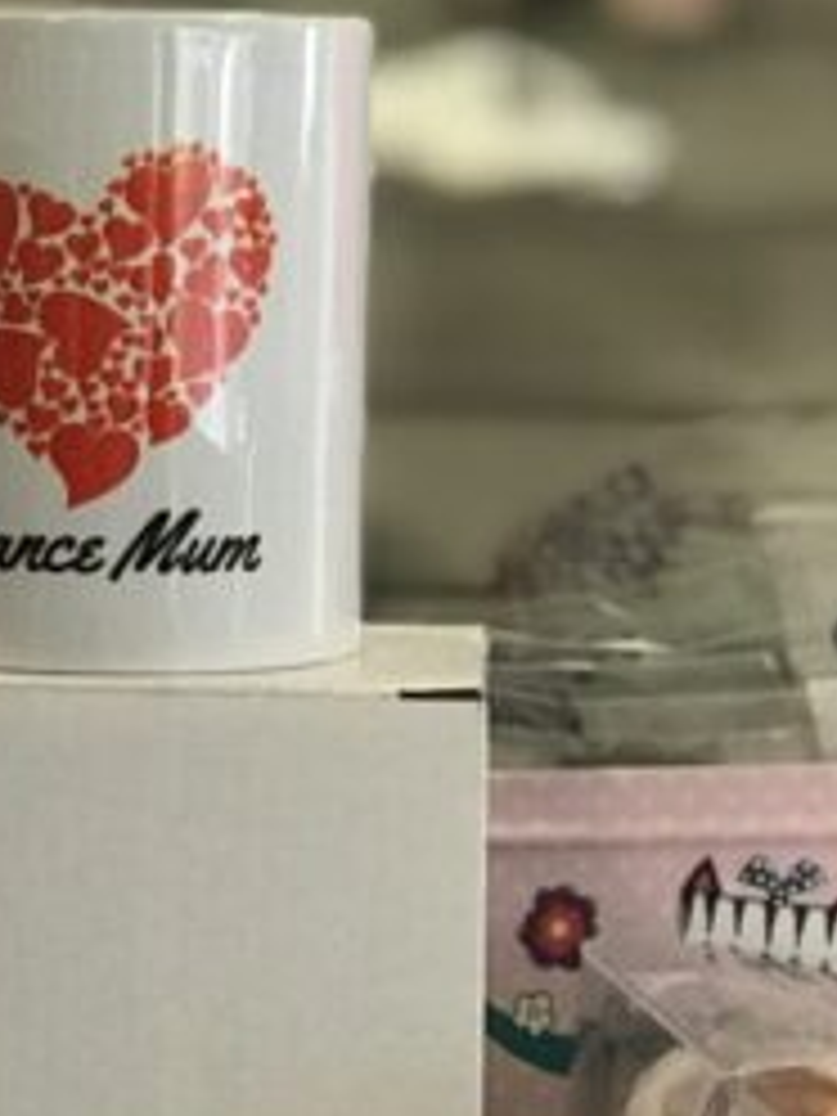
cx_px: 207
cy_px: 454
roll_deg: -0.6
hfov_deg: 8.1
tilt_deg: -1.0
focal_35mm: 184
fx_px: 5932
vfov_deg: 10.7
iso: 160
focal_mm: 6.6
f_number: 2.8
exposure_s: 1/50
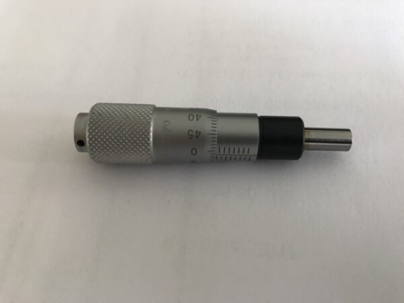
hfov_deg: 63.4
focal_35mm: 28
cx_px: 202
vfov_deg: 49.7
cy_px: 152
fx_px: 327
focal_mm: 3.99
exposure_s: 1/17
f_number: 1.8
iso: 64
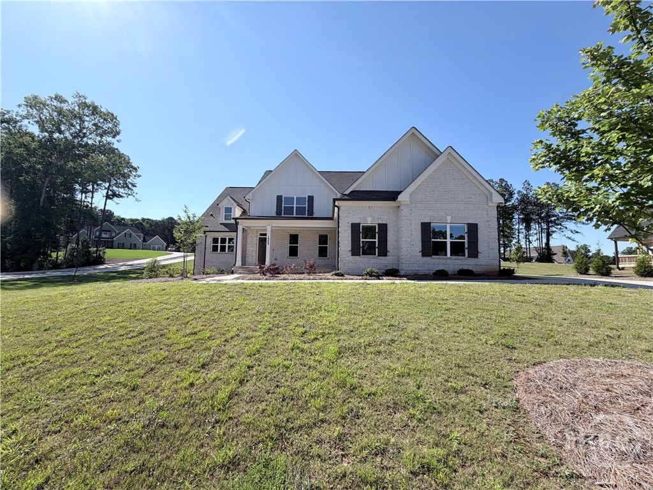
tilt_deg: +5.8
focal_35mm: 14
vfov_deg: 85.7
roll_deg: -0.7
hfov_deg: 102.1
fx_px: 264
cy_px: 245
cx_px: 326
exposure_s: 1/770
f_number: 2.2
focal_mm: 2.22
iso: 25
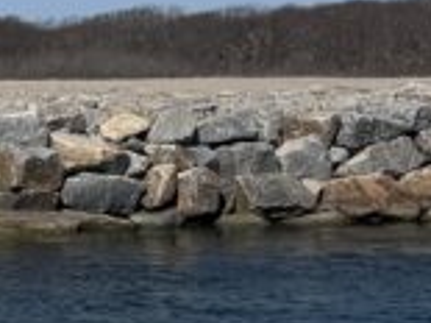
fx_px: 1978
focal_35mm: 159
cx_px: -715
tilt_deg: -5.1
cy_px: 226
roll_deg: +0.4
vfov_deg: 9.3
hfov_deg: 10.2
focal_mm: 6.76
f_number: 1.78
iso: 80
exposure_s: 1/7937
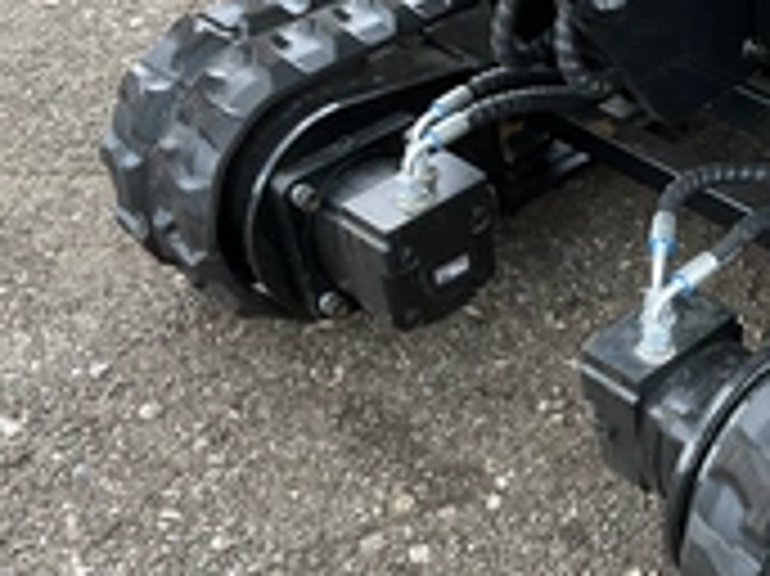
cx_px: 784
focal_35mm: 68
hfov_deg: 26.9
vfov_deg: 21.6
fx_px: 1512
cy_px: 346
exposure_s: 1/122
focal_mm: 3
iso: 25
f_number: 1.8
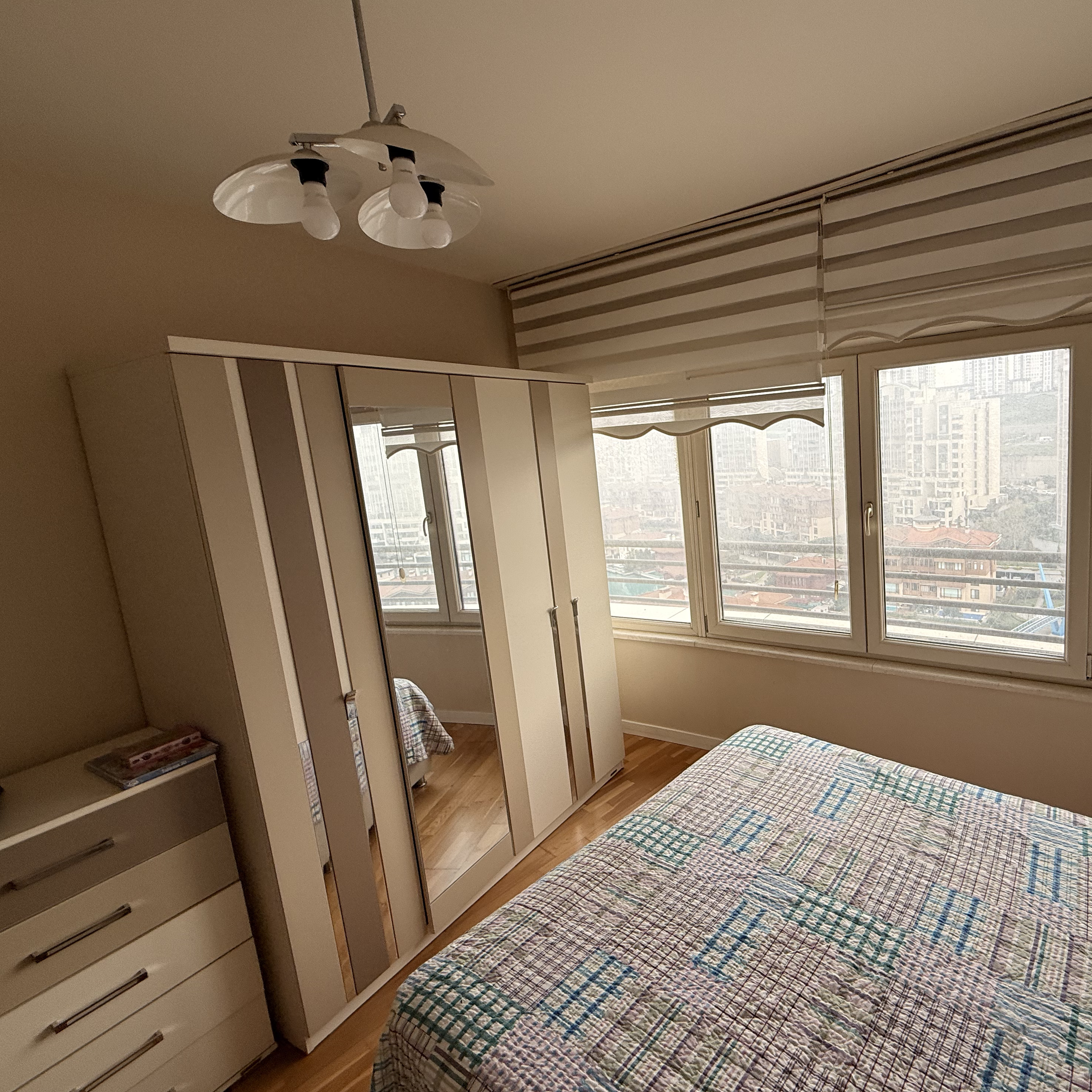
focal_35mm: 17
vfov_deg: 83.9
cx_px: 713
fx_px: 607
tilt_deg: -8.6
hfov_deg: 81.6
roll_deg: +4.2
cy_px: 531
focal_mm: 2.22
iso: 50
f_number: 2.2
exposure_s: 1/191
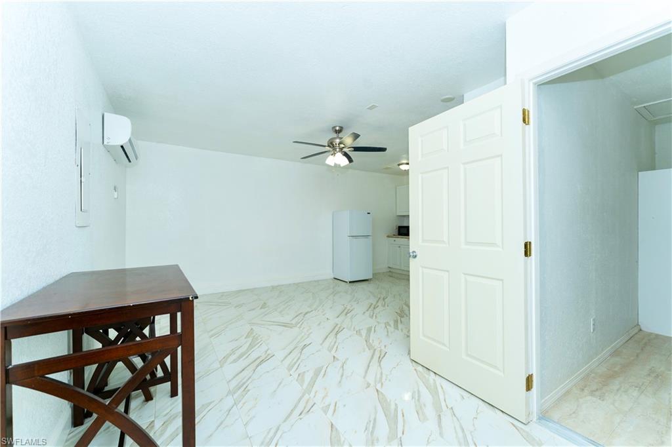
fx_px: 261
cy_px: 224
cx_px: 336
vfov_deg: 81.2
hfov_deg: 104.3
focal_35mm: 14
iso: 200
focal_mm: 14
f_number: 5.6
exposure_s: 1/125
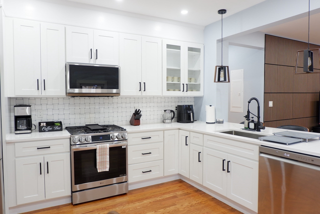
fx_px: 213
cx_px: 160
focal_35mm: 24
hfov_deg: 73.7
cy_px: 107
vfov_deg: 53.1
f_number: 3.5
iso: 400
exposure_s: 1/34
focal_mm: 16
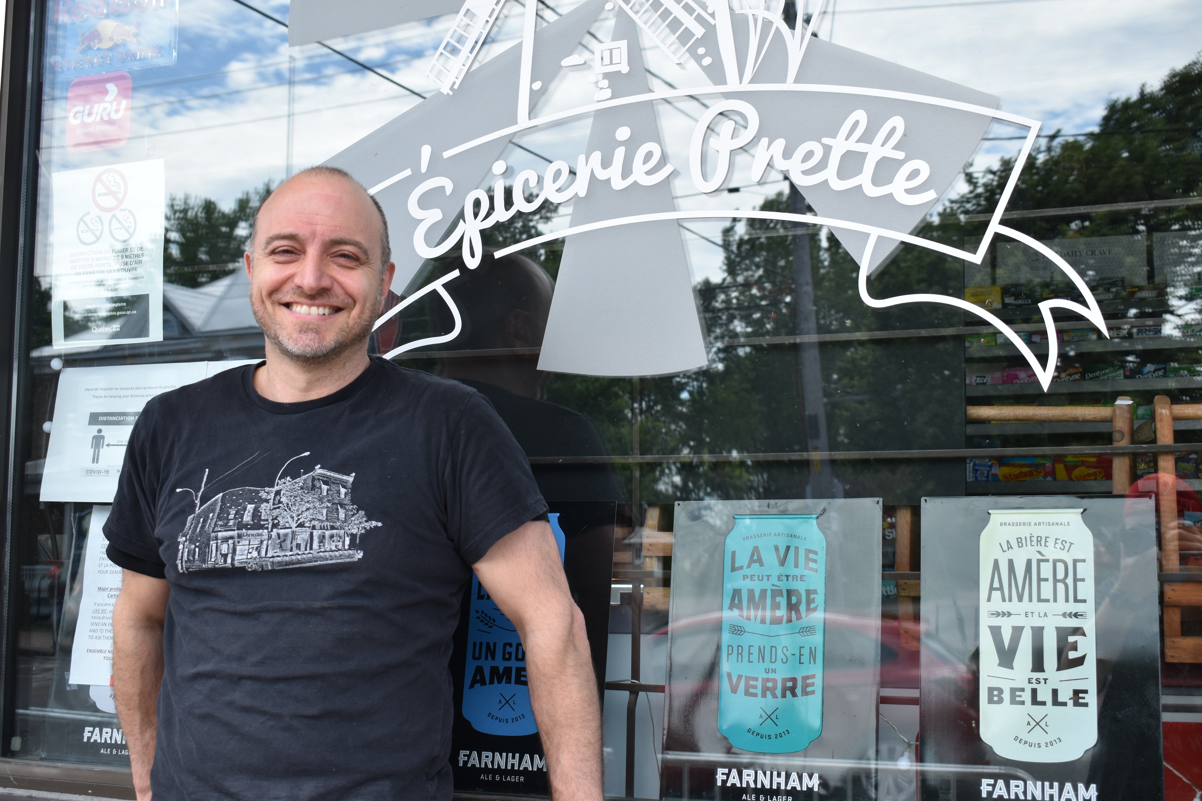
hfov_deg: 46.4
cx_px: 601
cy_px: 400
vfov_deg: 31.9
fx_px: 1402
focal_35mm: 42
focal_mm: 28
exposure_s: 1/250
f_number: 6.3
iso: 200
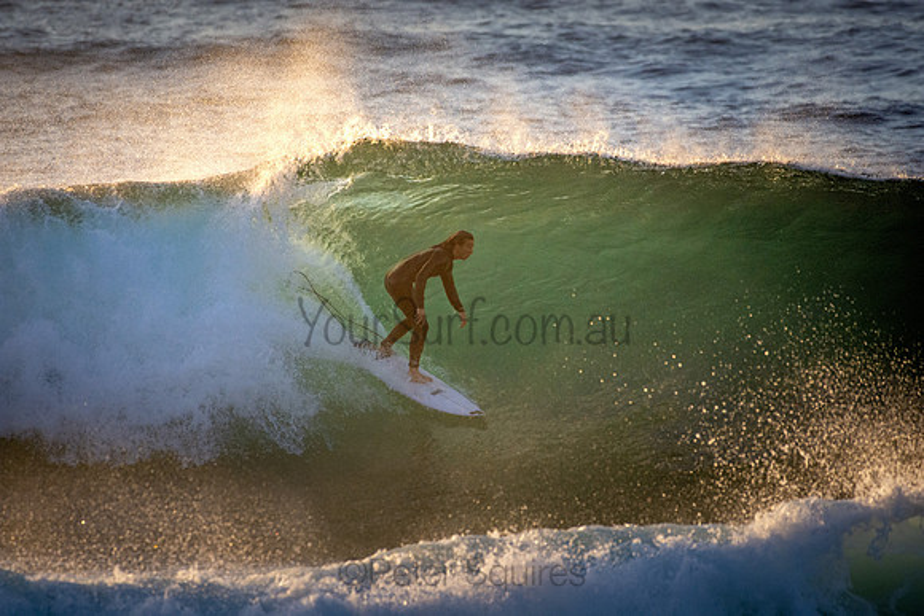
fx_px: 19254
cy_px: 308
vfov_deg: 1.8
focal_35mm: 750
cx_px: 462
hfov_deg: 2.7
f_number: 5.6
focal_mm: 500
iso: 1000
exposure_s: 1/2000
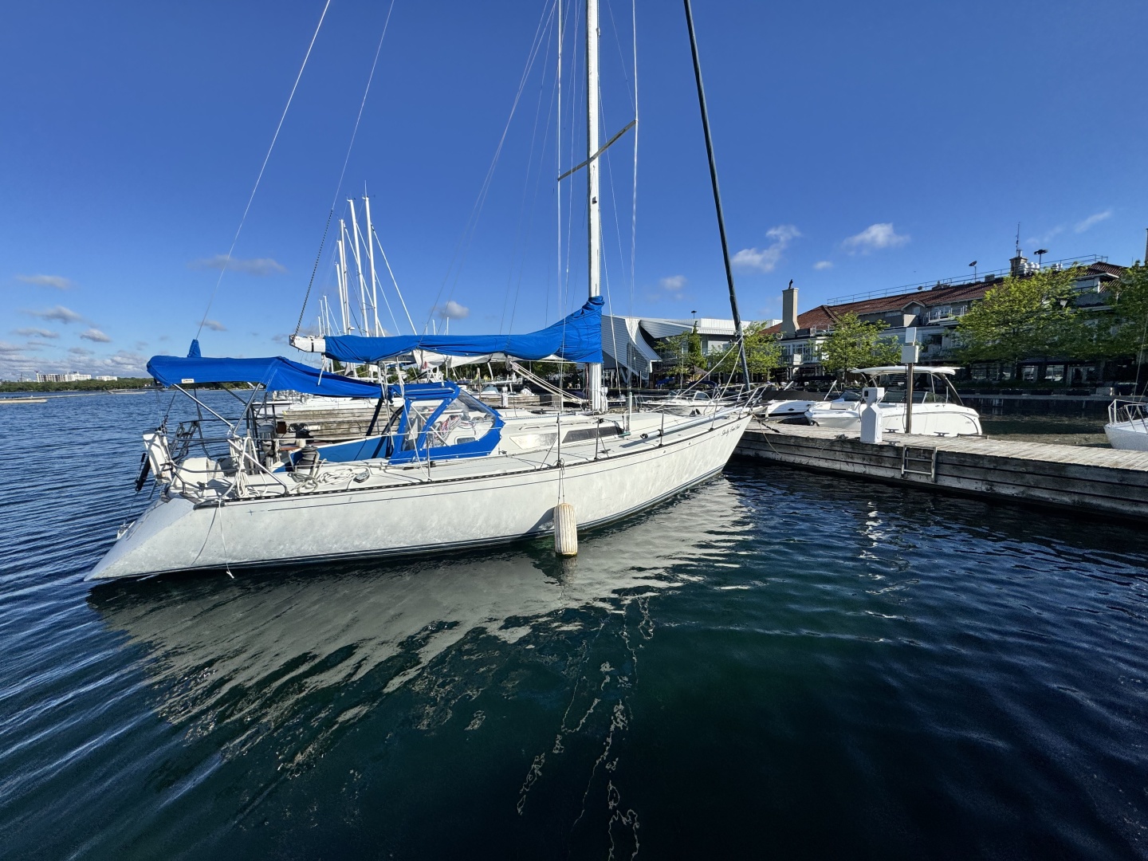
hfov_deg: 102.1
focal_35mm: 14
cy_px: 430
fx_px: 464
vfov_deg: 85.7
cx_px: 574
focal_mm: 2.22
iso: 50
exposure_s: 1/3390
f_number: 2.2
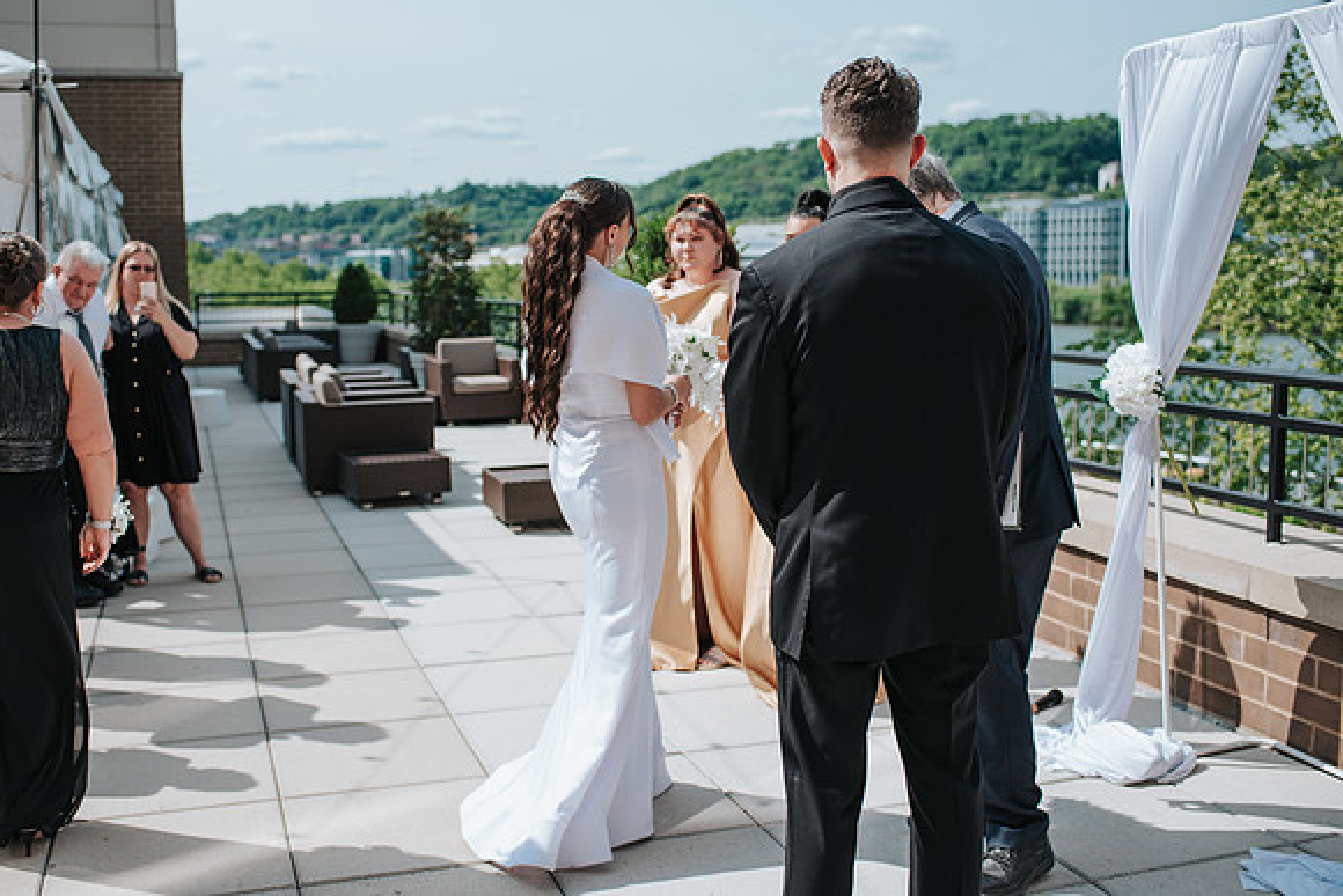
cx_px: 618
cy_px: 424
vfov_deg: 34.7
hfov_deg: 50.1
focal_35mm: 38
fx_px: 1436
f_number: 3.2
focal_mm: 35
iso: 100
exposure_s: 1/1600
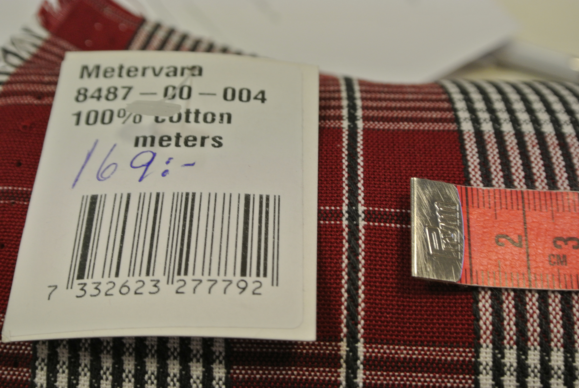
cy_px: 194
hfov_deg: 38.8
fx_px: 821
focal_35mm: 51
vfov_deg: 26.6
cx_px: 290
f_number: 4.8
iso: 500
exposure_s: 1/60
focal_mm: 18.9
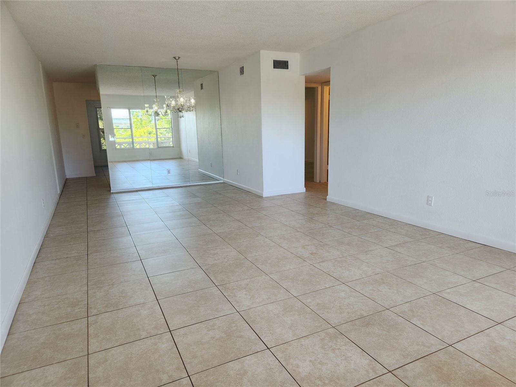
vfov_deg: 58.9
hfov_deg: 73.9
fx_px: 343
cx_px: 258
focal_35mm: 23
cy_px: 194
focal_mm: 5.4
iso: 80
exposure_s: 1/180
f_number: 1.8
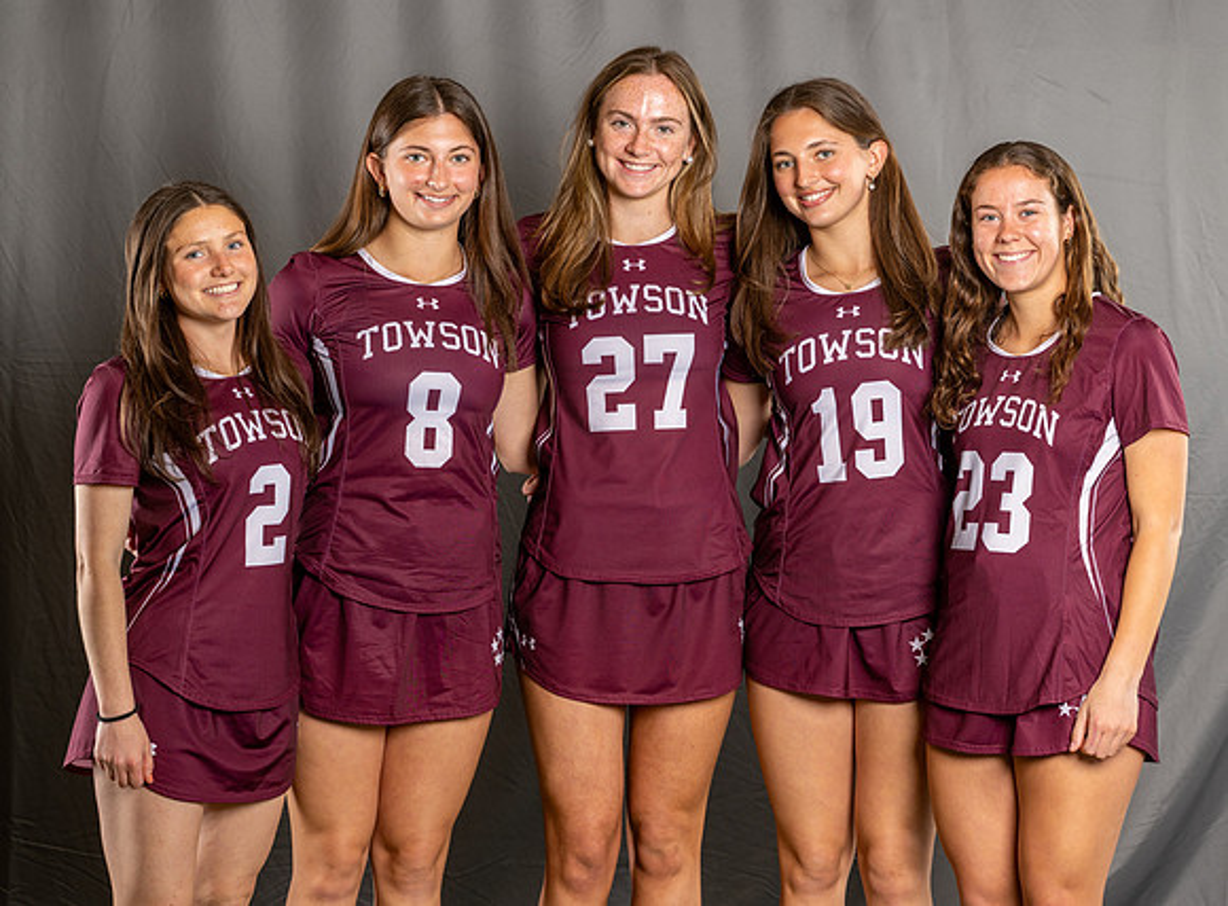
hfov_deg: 21.1
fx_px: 3299
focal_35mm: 94
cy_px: 405
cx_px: 679
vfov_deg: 15.6
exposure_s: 1/200
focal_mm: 79
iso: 250
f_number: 4
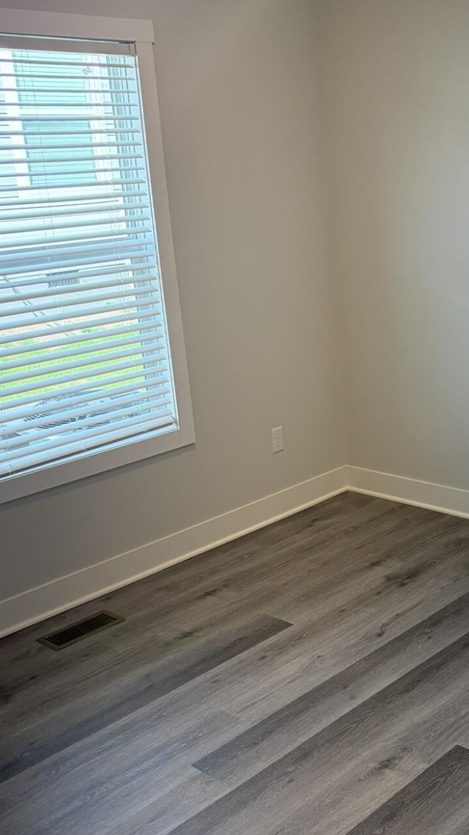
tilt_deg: -15.1
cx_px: 369
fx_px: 973
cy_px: 423
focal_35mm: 44
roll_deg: +3.0
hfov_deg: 26.6
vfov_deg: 46.4
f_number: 1.6
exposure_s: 1/207
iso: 125
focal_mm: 5.96
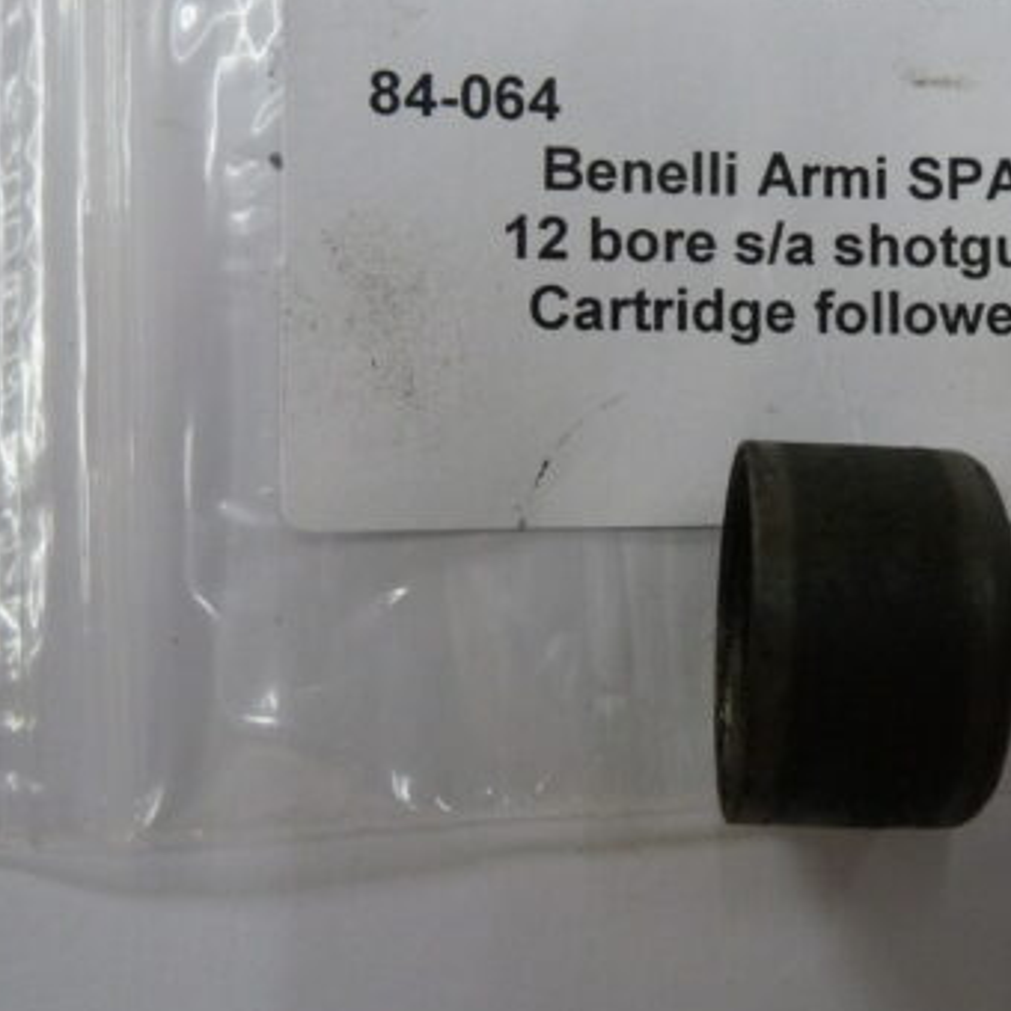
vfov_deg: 42.7
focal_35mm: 39
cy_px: 440
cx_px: 714
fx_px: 1289
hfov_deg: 42.0
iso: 320
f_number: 3.3
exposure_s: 1/60
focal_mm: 4.1
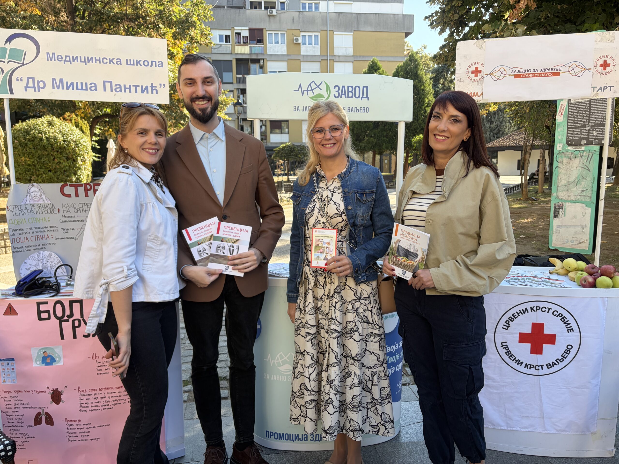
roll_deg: +1.4
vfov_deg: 53.1
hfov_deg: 67.3
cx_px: 310
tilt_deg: -7.5
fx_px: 465
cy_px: 232
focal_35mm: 26
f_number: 1.6
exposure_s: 1/450
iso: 50
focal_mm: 5.96
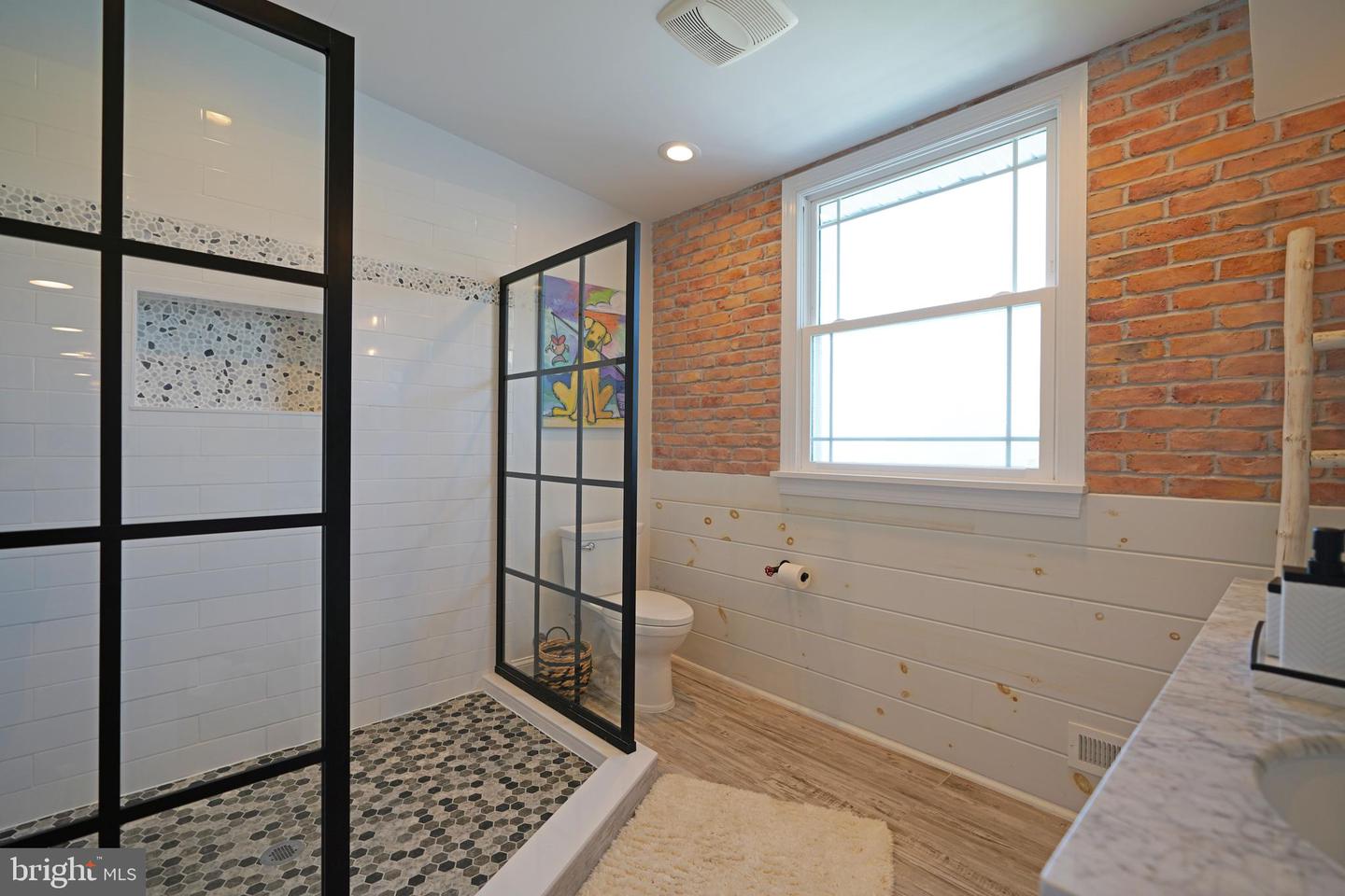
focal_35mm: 16
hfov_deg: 96.7
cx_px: 672
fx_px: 598
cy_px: 448
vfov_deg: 73.7
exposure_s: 1/60
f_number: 4
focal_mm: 16
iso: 160
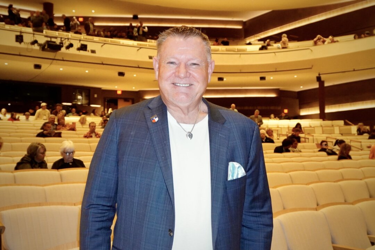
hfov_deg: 73.7
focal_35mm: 24
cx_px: 188
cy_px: 125
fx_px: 250
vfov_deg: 53.1
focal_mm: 16
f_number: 3.5
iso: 2500
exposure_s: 1/60
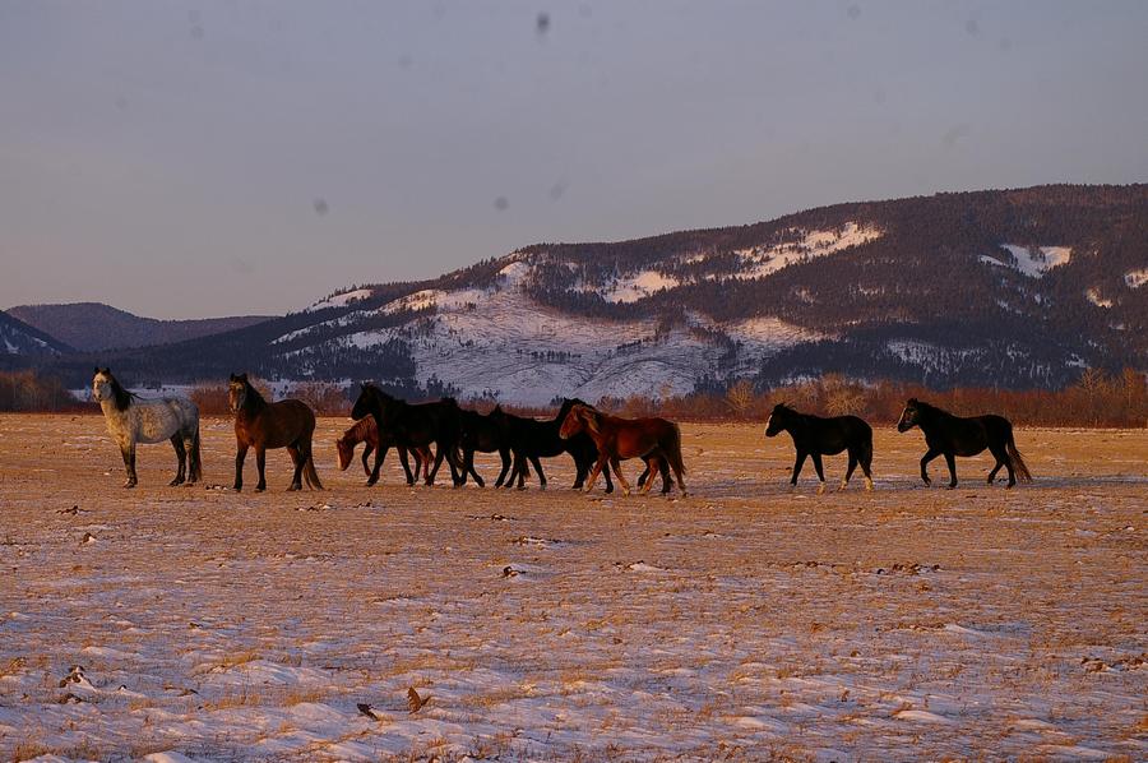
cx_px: 574
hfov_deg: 24.6
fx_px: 2628
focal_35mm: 82
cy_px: 382
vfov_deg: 16.5
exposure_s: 1/125
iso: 200
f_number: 8
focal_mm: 55
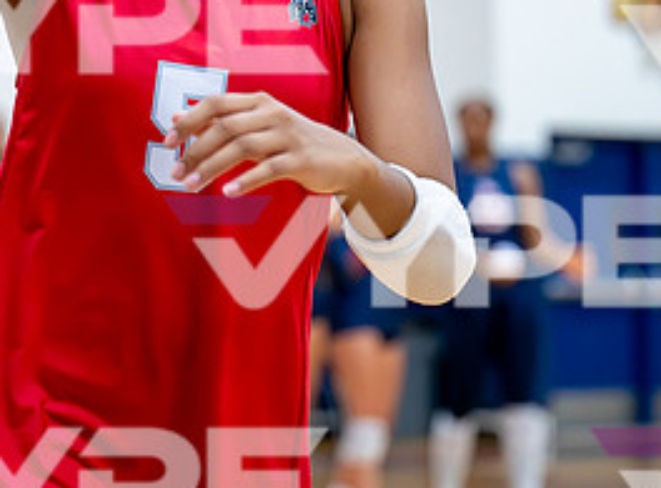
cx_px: 172
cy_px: 88
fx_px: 3399
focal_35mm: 179
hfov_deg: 11.1
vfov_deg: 8.2
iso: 3200
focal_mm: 70
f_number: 2.8
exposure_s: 1/800
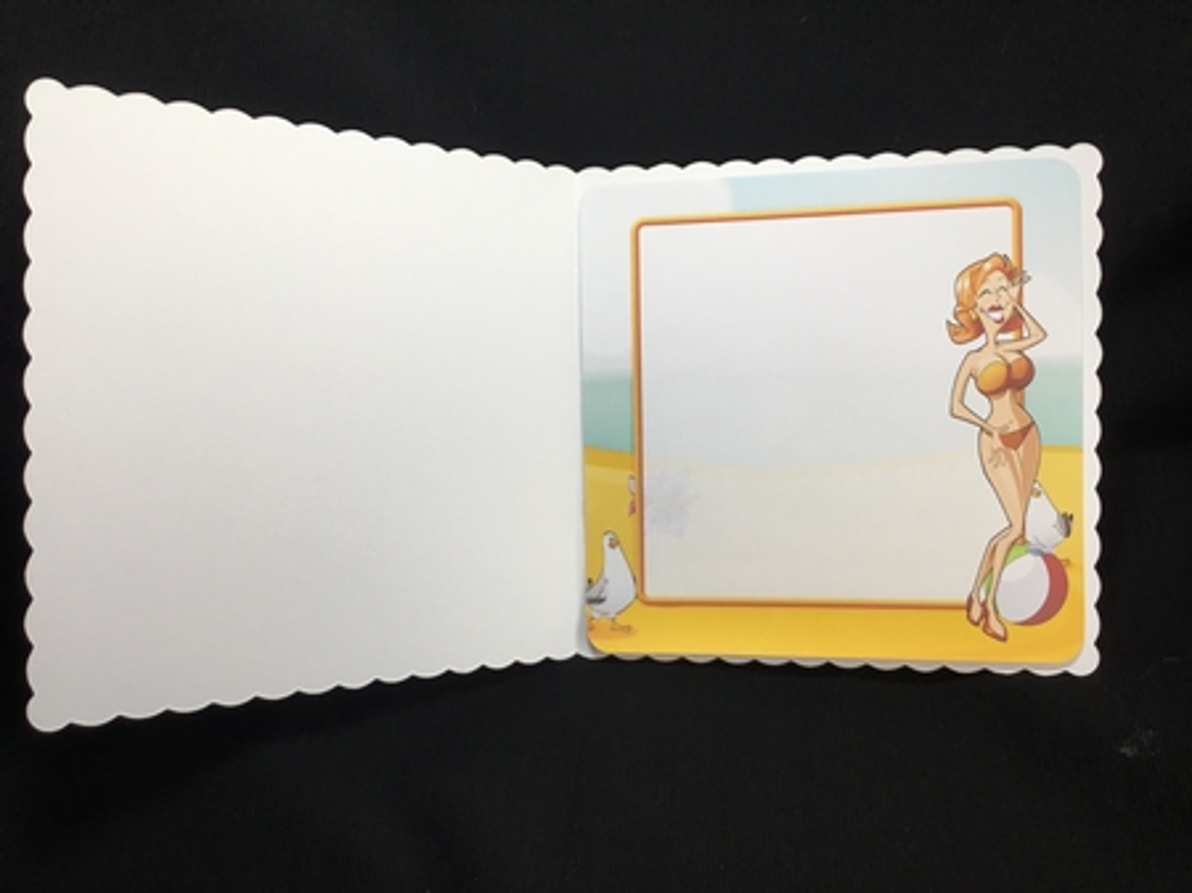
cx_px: 596
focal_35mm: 31
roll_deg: -2.4
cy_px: 446
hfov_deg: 58.4
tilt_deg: -36.3
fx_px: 1067
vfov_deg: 45.4
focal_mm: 3.3
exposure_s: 1/50
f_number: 2.4
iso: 25
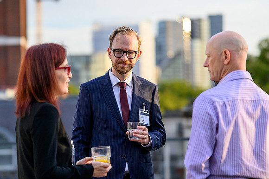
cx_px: 134
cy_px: 90
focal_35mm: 132
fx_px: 987
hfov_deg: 15.5
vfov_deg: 10.4
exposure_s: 1/4000
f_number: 1.8
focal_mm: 85
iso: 560
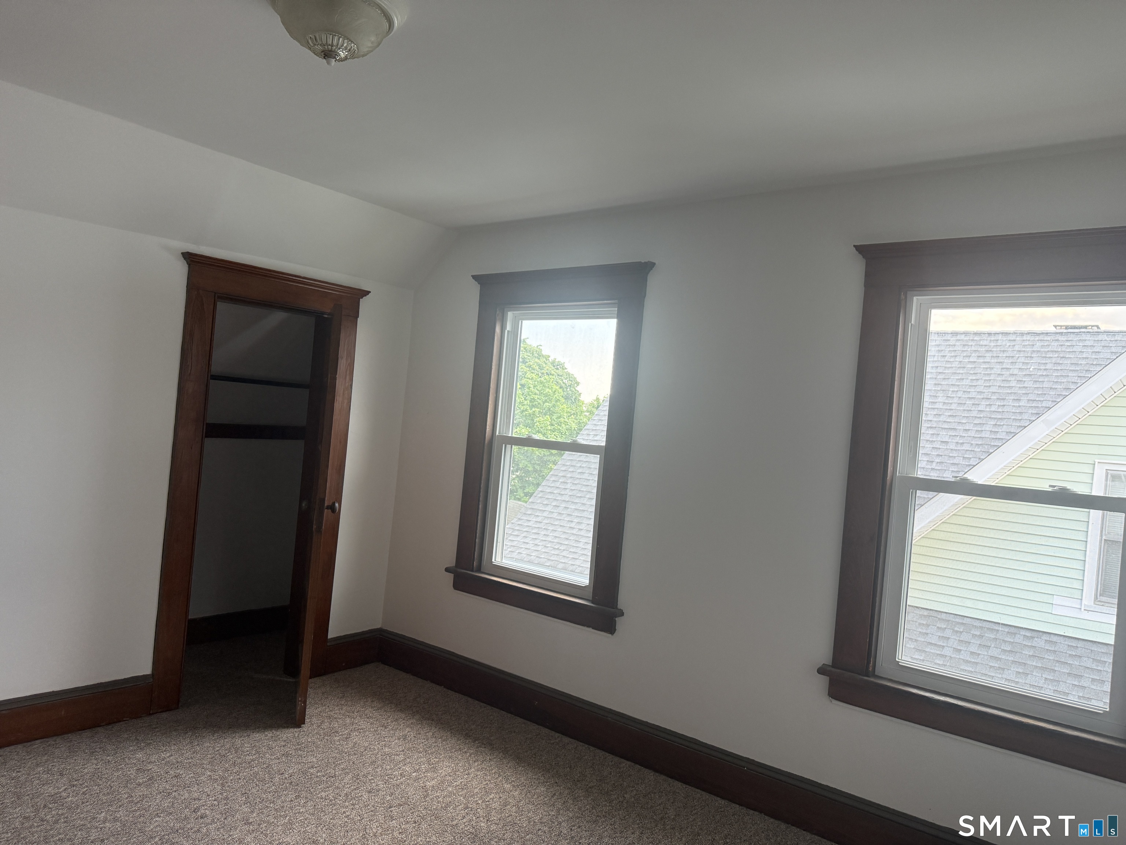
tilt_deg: +0.6
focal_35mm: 24
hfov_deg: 71.6
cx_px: 563
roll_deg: -5.1
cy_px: 422
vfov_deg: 56.8
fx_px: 781
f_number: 1.78
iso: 200
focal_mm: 6.76
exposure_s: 1/109
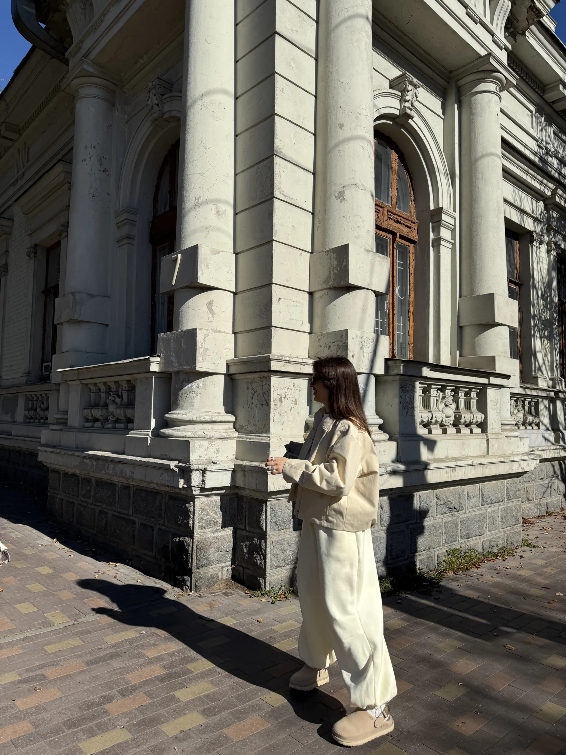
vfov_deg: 71.6
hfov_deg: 56.8
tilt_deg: +5.4
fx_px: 523
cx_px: 283
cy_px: 378
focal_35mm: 24
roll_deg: -0.5
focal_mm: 6.76
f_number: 1.78
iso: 80
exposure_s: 1/8130
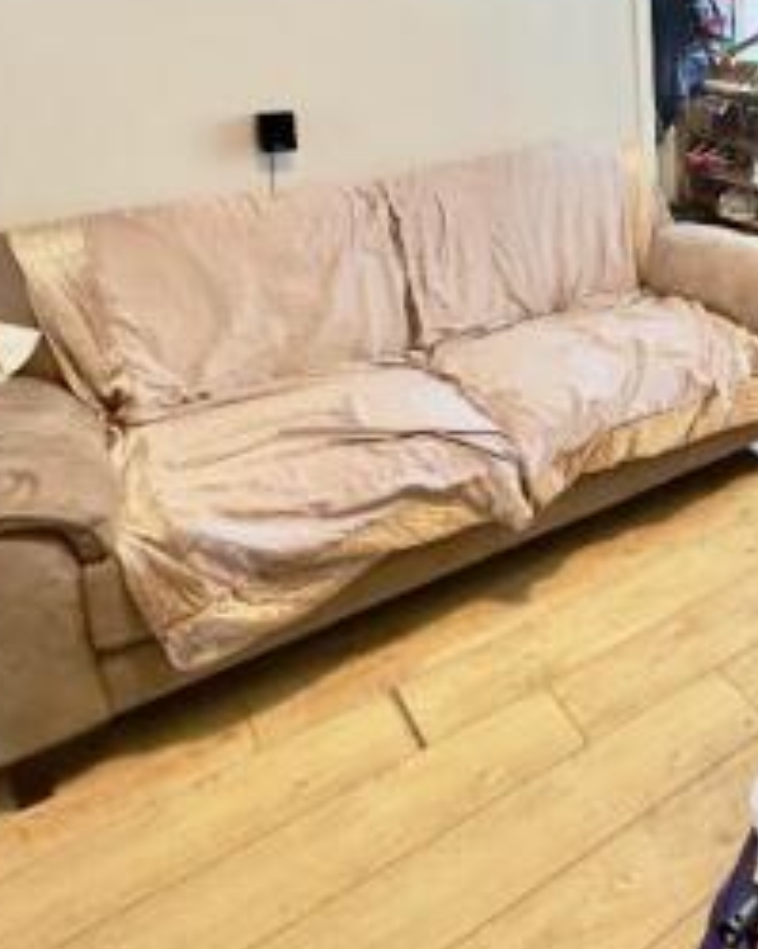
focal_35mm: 32
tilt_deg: -16.6
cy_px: 227
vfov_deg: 53.0
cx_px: 748
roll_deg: +0.3
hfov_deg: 40.4
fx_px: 898
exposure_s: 1/50
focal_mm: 2.22
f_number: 2.2
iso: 500
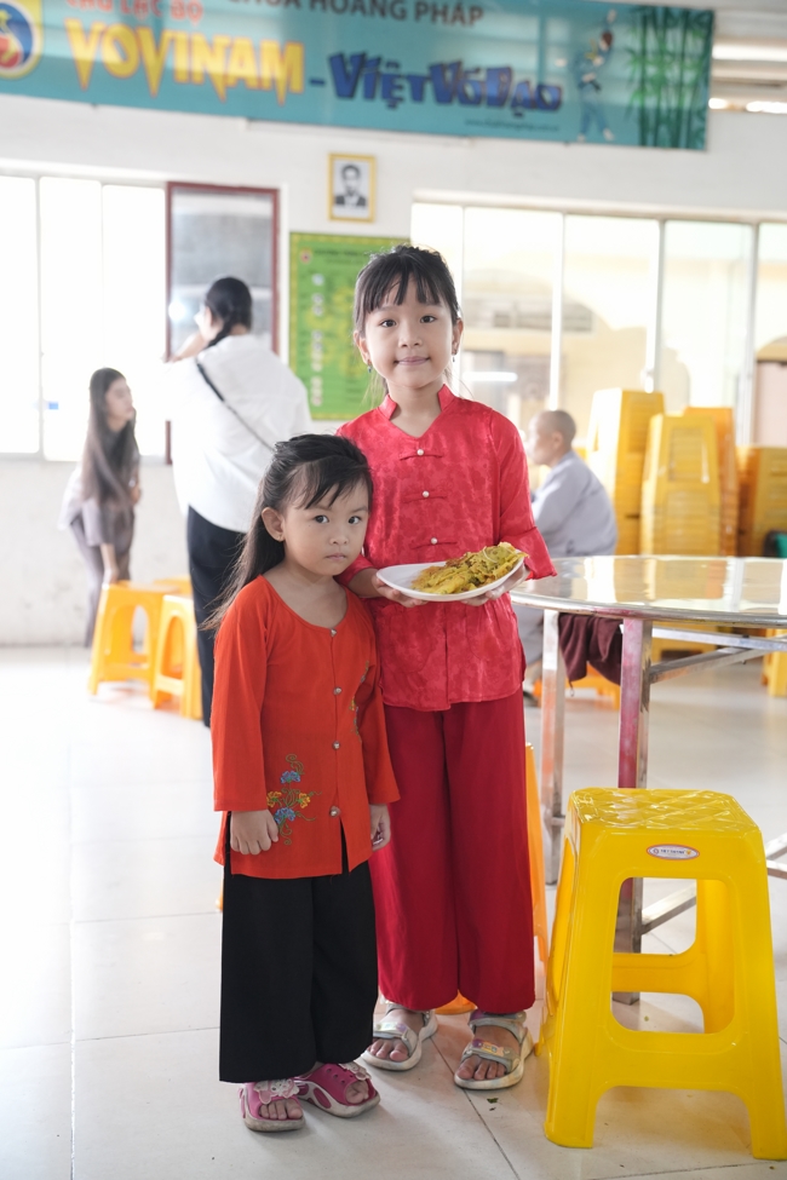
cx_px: 394
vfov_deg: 47.4
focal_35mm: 41
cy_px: 590
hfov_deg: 32.6
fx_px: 1344
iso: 2500
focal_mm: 41
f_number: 2.8
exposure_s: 1/160
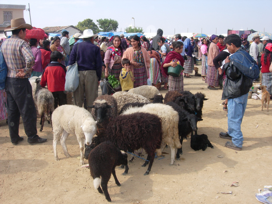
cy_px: 102
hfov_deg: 49.0
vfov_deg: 37.7
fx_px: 299
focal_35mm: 38
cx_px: 136
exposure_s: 1/384
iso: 79
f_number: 4.8
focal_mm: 7.8
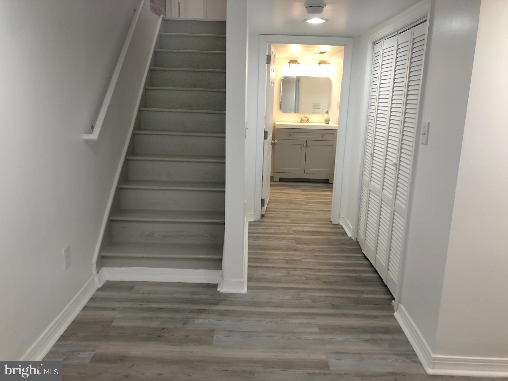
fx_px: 411
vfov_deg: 49.7
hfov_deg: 63.4
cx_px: 254
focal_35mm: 28
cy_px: 190
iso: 32
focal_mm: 4
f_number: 1.8
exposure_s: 1/30
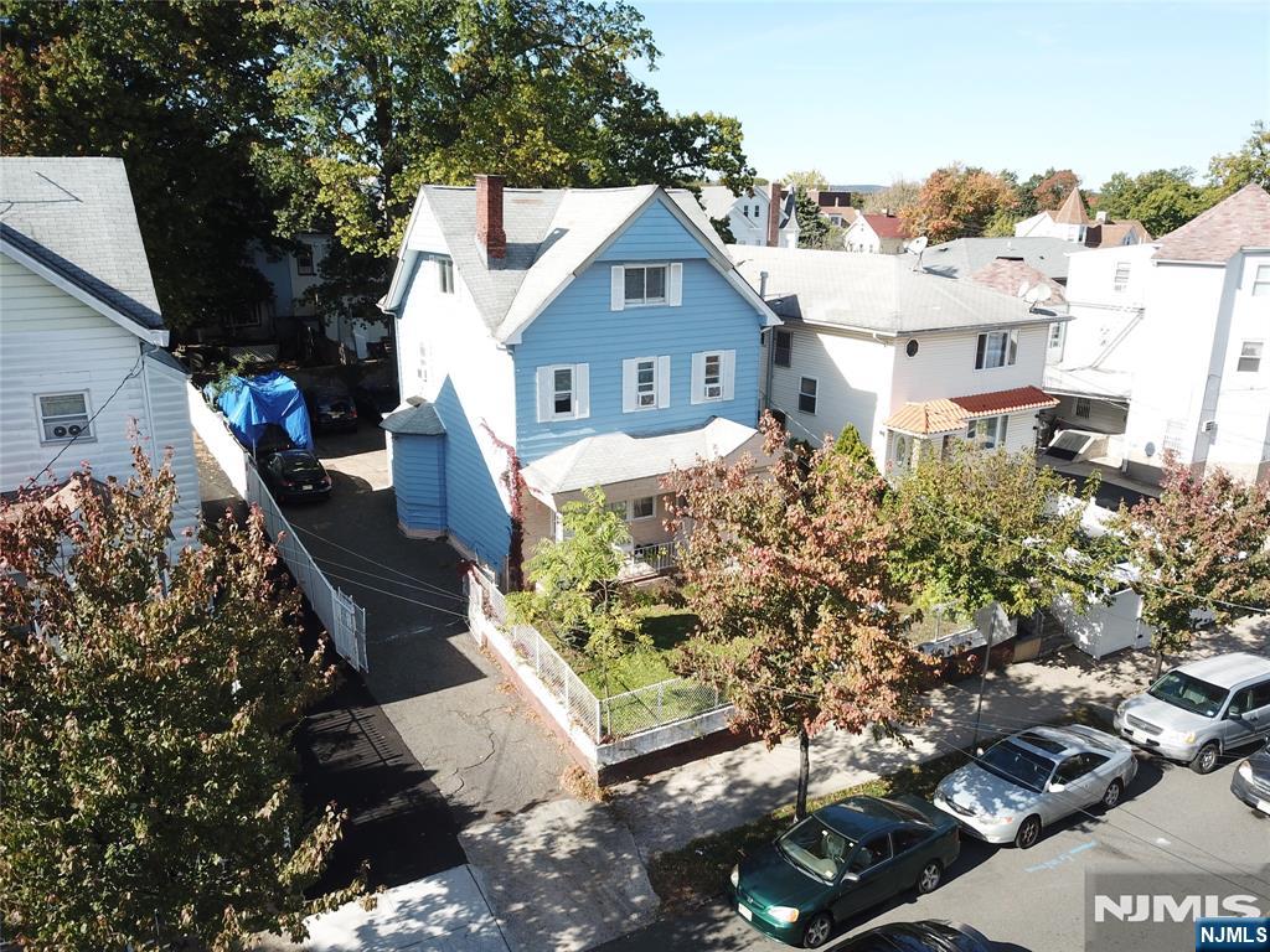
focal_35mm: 26
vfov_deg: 53.1
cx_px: 635
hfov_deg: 67.3
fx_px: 954
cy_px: 476
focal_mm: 4.73
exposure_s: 1/706
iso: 100
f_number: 2.2
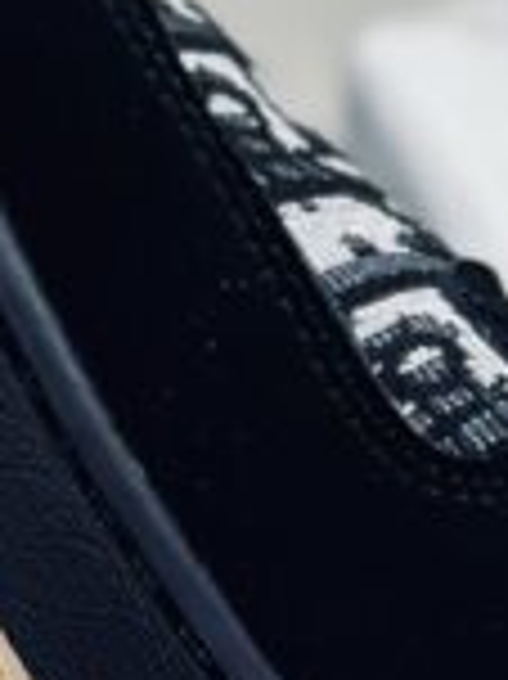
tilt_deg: -56.7
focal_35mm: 297
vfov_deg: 6.5
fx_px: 5820
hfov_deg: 5.0
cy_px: 1151
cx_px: 818
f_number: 1.78
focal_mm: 6.86
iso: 80
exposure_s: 1/100
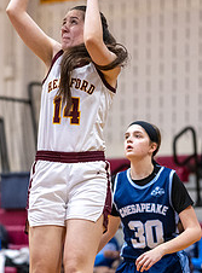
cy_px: 173
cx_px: 65
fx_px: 1980
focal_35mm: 252
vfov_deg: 7.9
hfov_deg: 5.8
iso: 3600
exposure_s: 1/1250
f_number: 1.8
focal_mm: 85
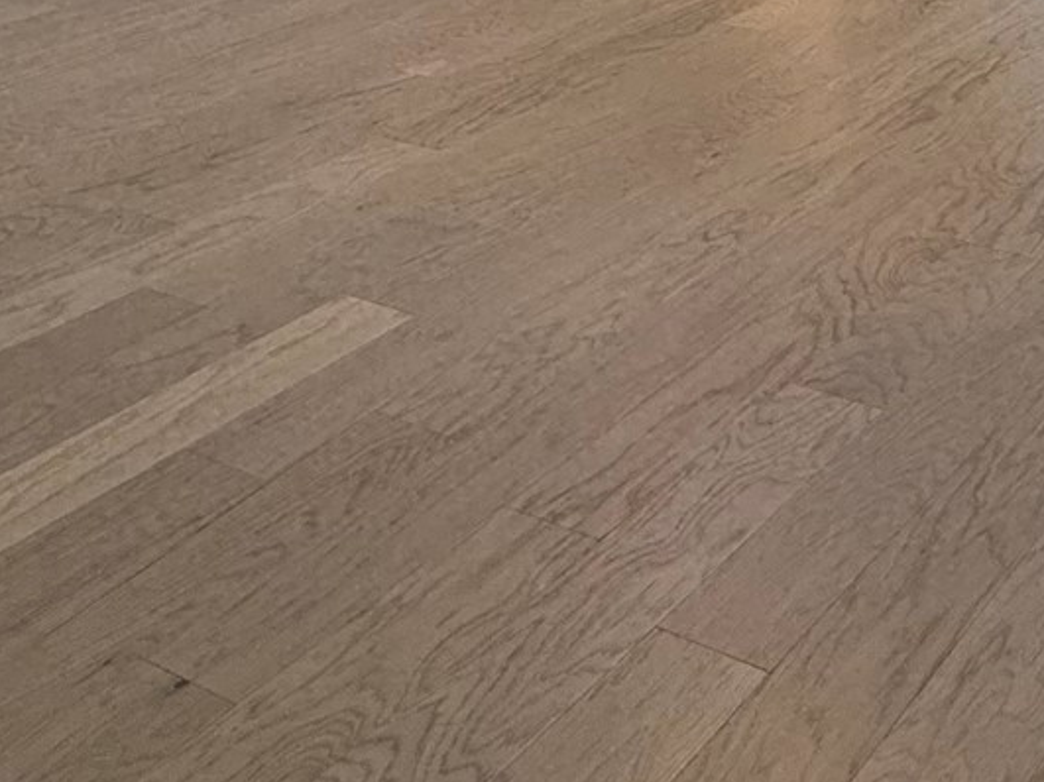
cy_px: -395
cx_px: 1032
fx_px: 1628
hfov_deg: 32.8
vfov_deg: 22.2
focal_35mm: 54
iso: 80
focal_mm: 2.22
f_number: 2.2
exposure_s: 1/120
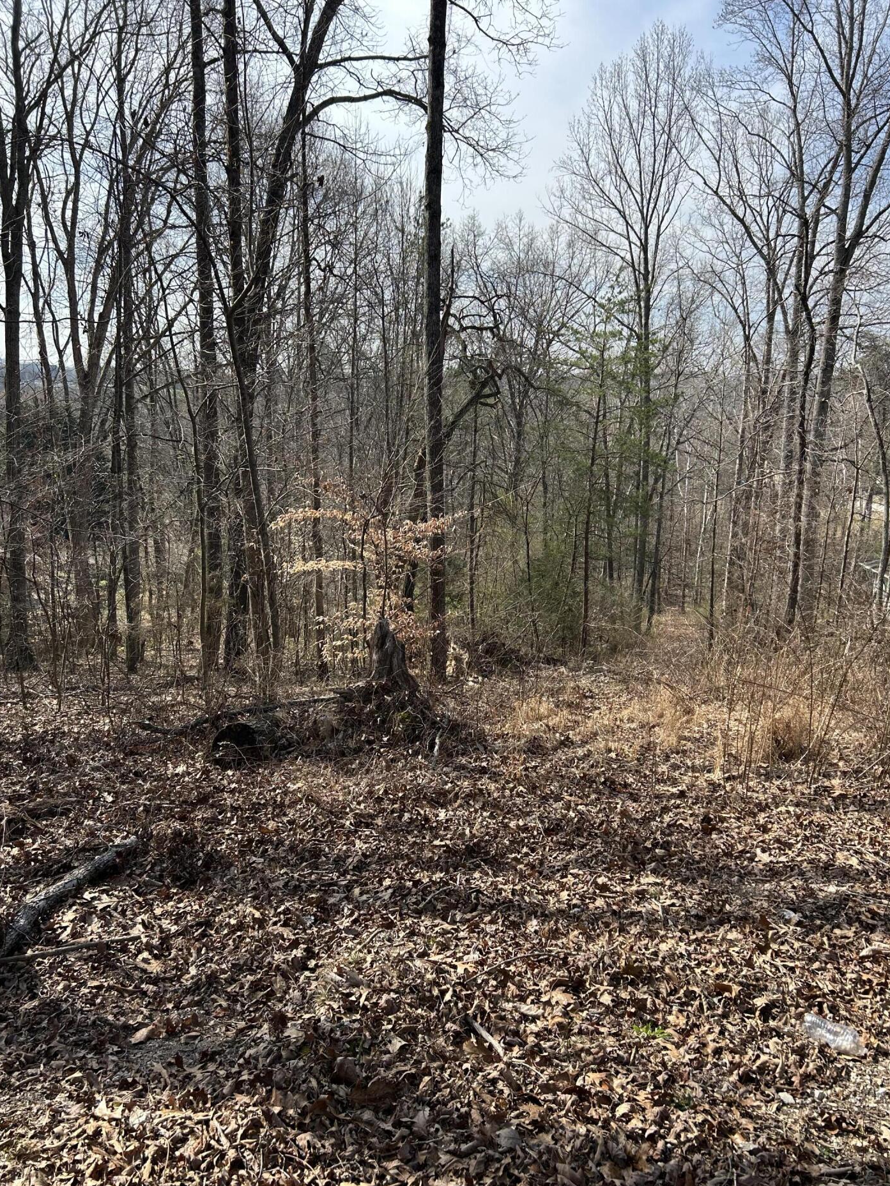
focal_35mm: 28
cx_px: 445
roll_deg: +0.6
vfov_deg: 63.4
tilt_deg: -13.7
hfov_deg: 49.8
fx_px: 960
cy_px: 628
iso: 50
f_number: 1.5
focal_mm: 5.7
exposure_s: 1/1621
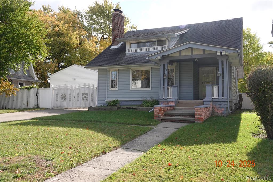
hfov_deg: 60.3
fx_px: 235
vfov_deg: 42.3
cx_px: 136
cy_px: 91
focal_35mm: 31
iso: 100
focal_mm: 11.26
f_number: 4
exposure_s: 1/250
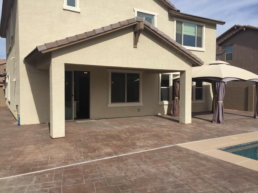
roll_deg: -1.3
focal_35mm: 29
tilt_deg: -0.8
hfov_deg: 61.7
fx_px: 216
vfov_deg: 48.2
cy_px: 96
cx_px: 129
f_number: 2.2
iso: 32
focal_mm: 4.15
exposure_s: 1/3300
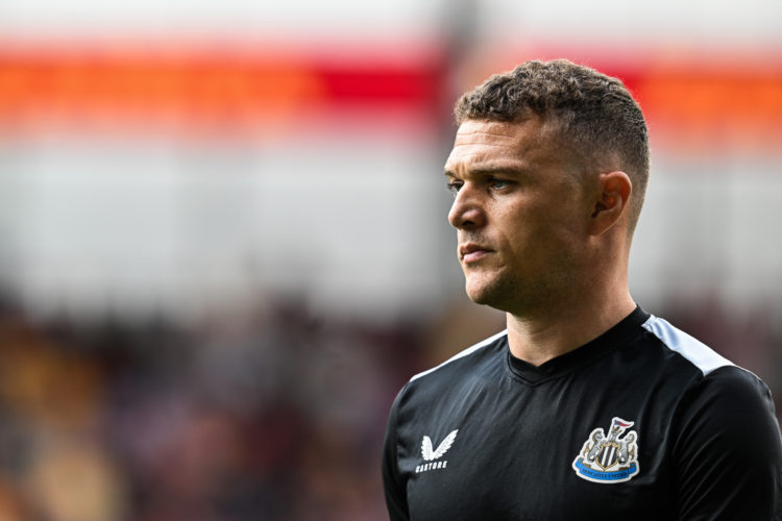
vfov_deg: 3.4
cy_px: 260
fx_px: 8688
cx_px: 391
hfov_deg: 5.2
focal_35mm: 400
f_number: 4.5
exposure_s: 1/640
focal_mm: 400
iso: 400
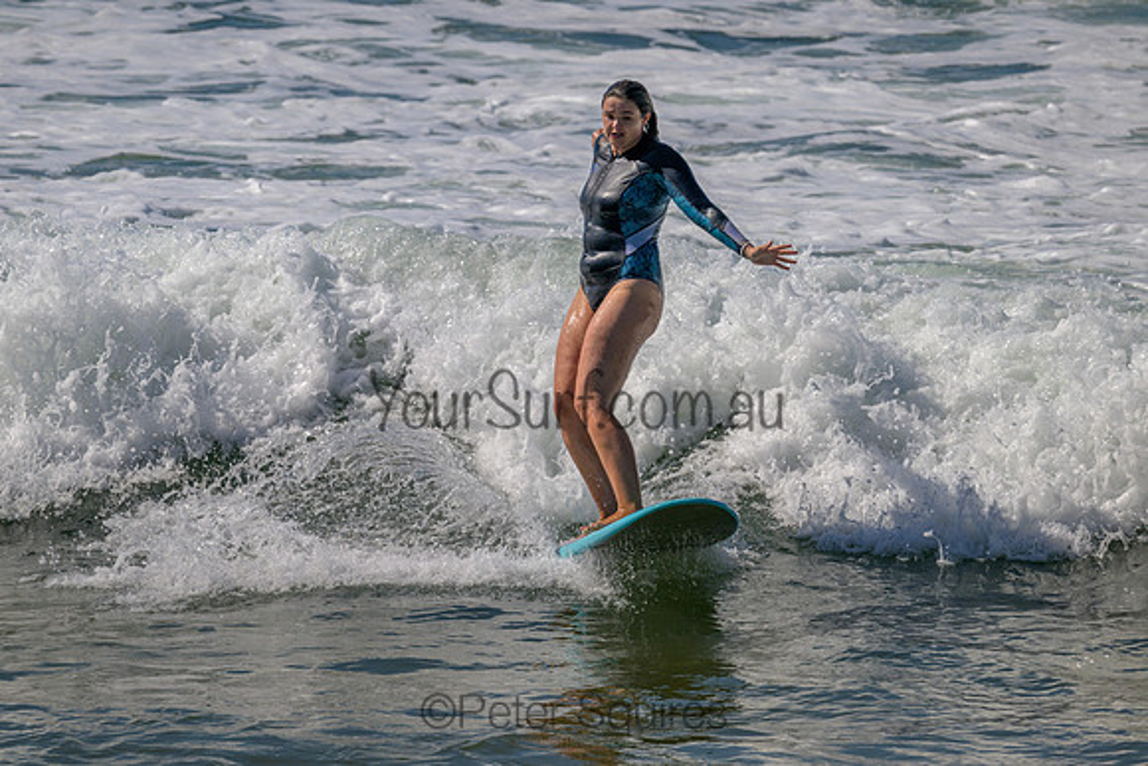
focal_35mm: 529
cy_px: 335
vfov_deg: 2.6
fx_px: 16859
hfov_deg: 3.9
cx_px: 548
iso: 200
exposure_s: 1/2000
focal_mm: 470
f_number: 10
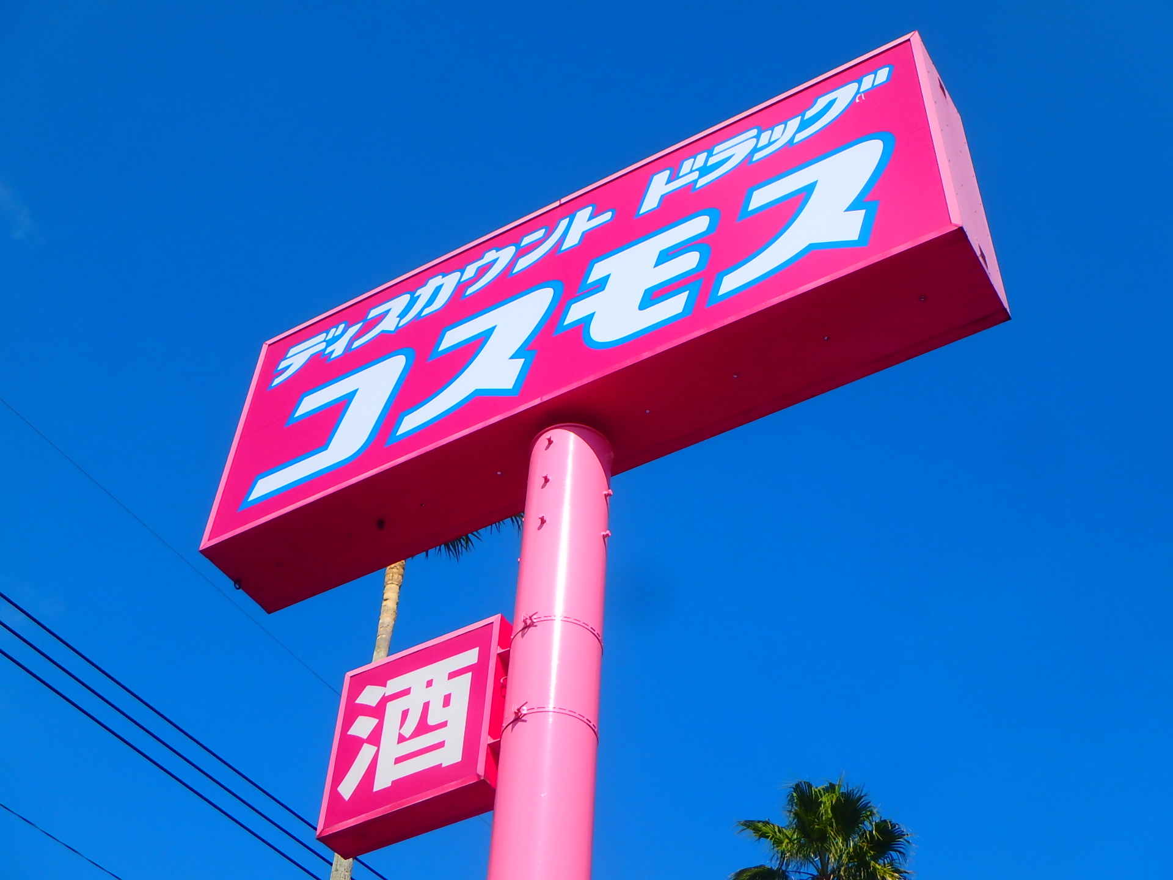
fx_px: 1423
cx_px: 586
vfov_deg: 34.3
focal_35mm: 42
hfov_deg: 44.8
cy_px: 440
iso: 125
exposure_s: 1/800
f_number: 5.2
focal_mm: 7.5
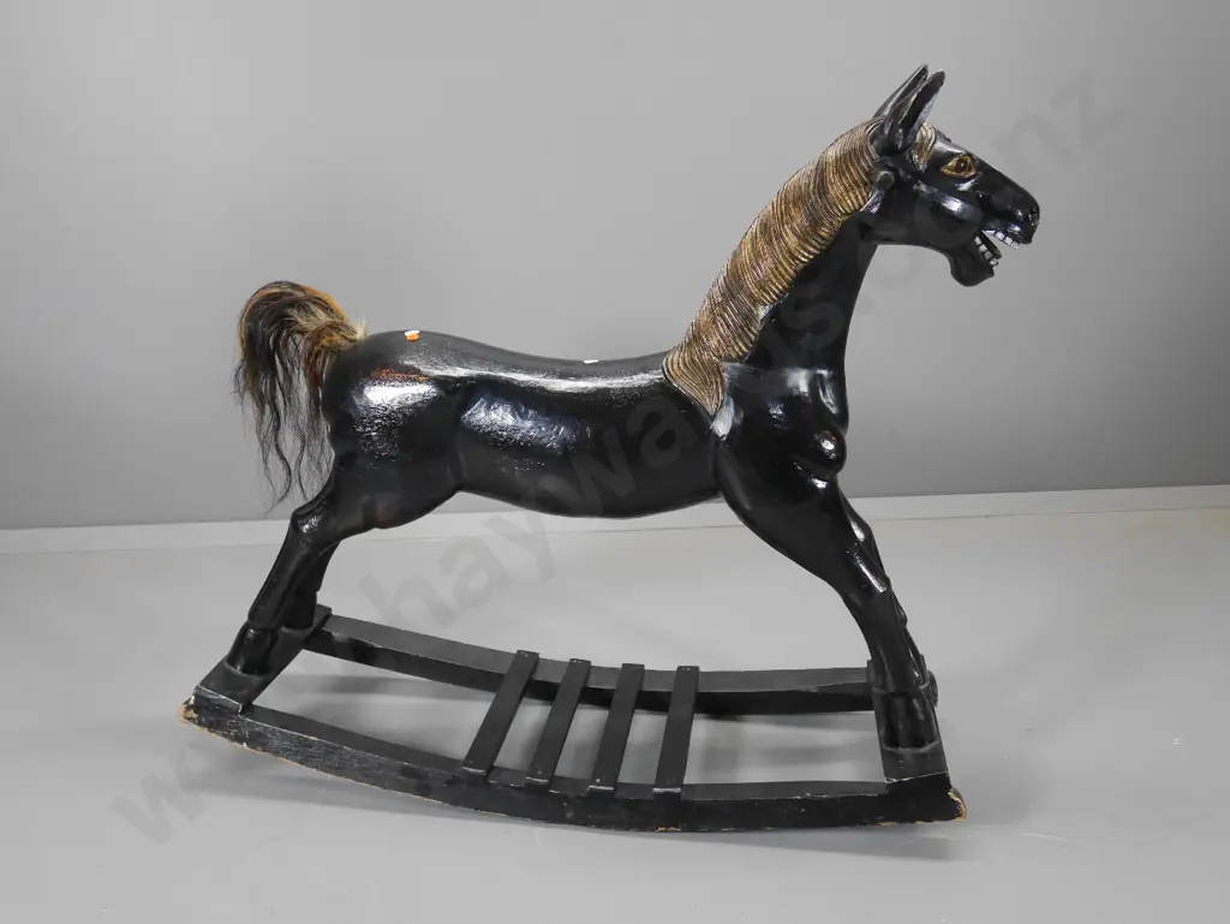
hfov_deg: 56.8
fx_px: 1138
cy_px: 462
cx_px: 615
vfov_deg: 44.2
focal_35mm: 32
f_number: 3.9
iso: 1250
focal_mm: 16
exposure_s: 1/60
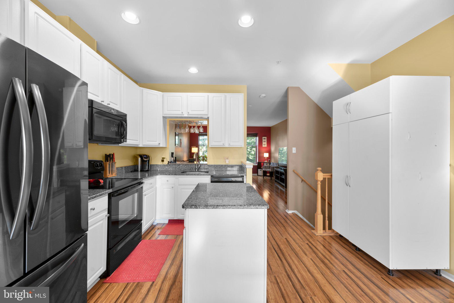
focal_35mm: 14
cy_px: 152
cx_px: 227
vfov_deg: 81.3
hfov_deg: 104.2
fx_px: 177
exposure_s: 1/2
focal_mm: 14
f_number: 8
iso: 125
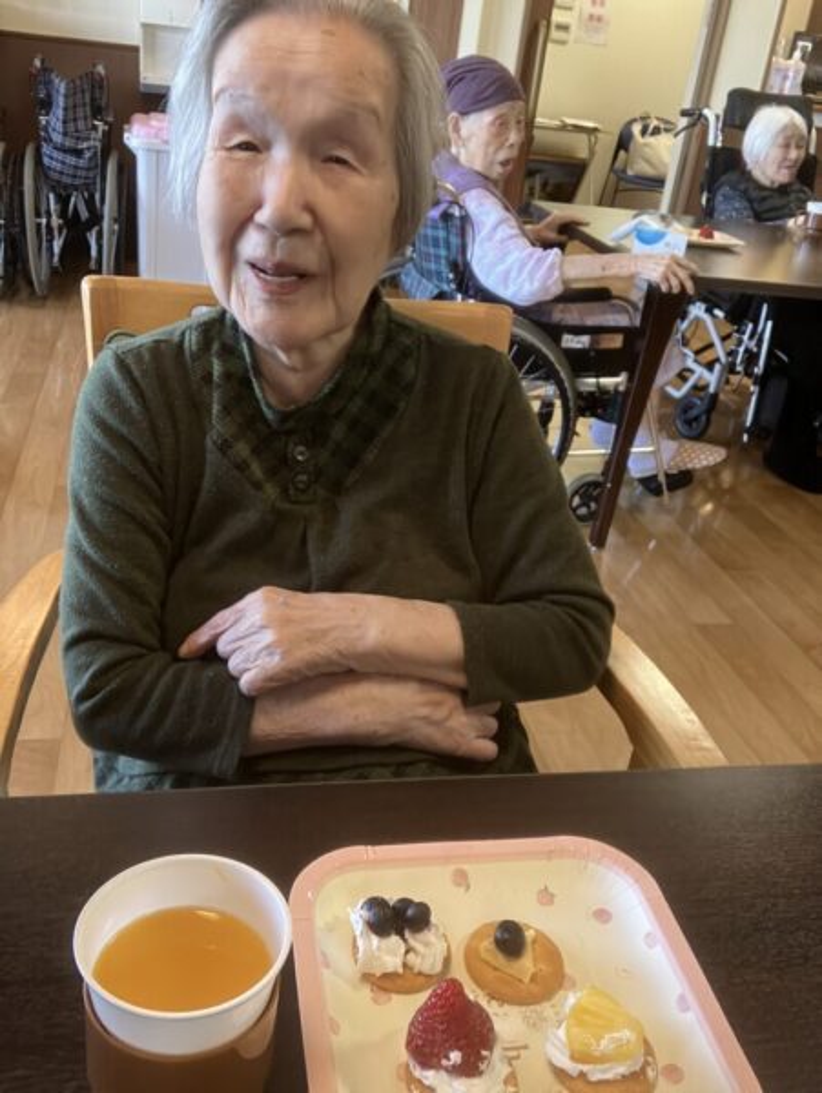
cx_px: 411
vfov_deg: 56.8
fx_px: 1012
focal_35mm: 32
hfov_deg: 44.2
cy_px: 546
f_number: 2.2
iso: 160
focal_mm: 2.87
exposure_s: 1/60
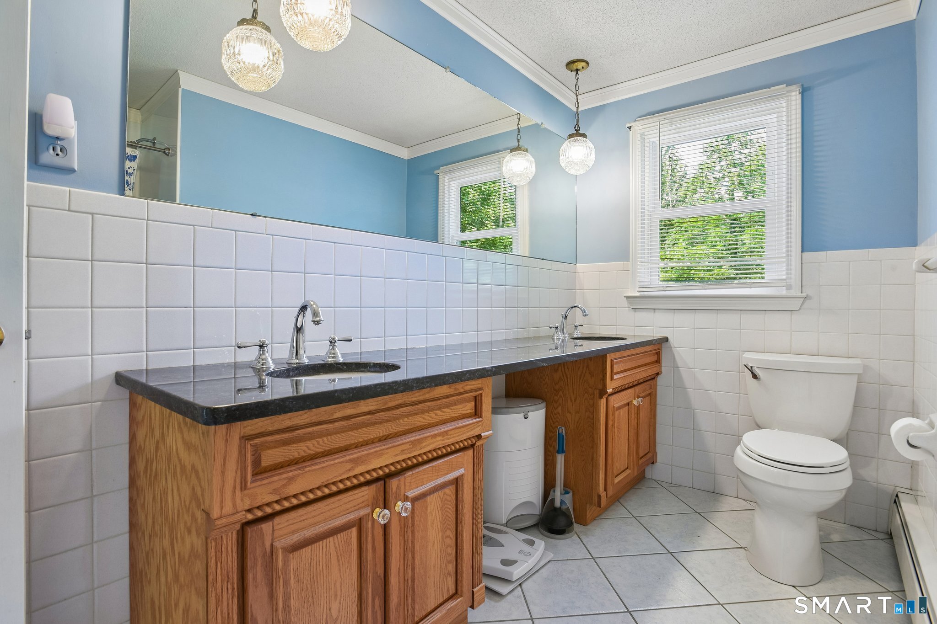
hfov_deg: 93.3
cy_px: 312
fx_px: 442
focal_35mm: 17
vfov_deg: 70.4
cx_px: 468
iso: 400
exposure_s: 1/6
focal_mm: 17
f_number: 11
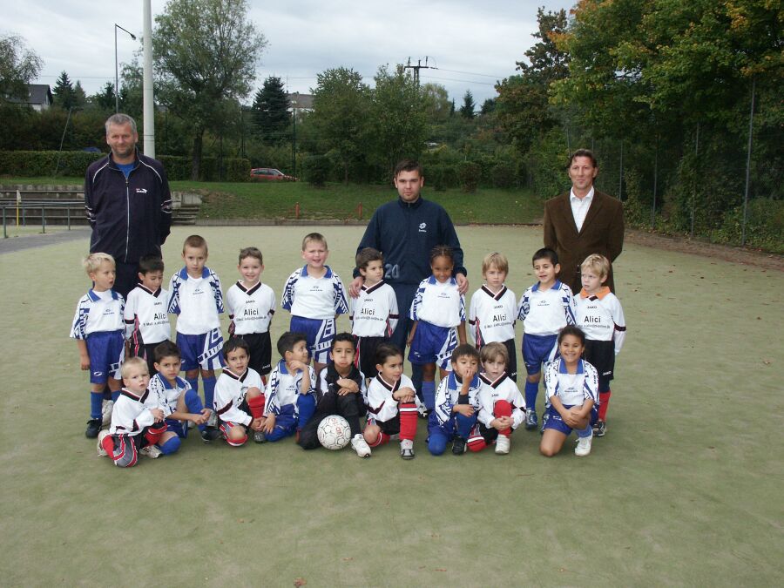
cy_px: 294
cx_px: 392
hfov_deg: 58.4
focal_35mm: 31
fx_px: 702
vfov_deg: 45.4
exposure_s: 1/350
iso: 200
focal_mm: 8.09
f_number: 4
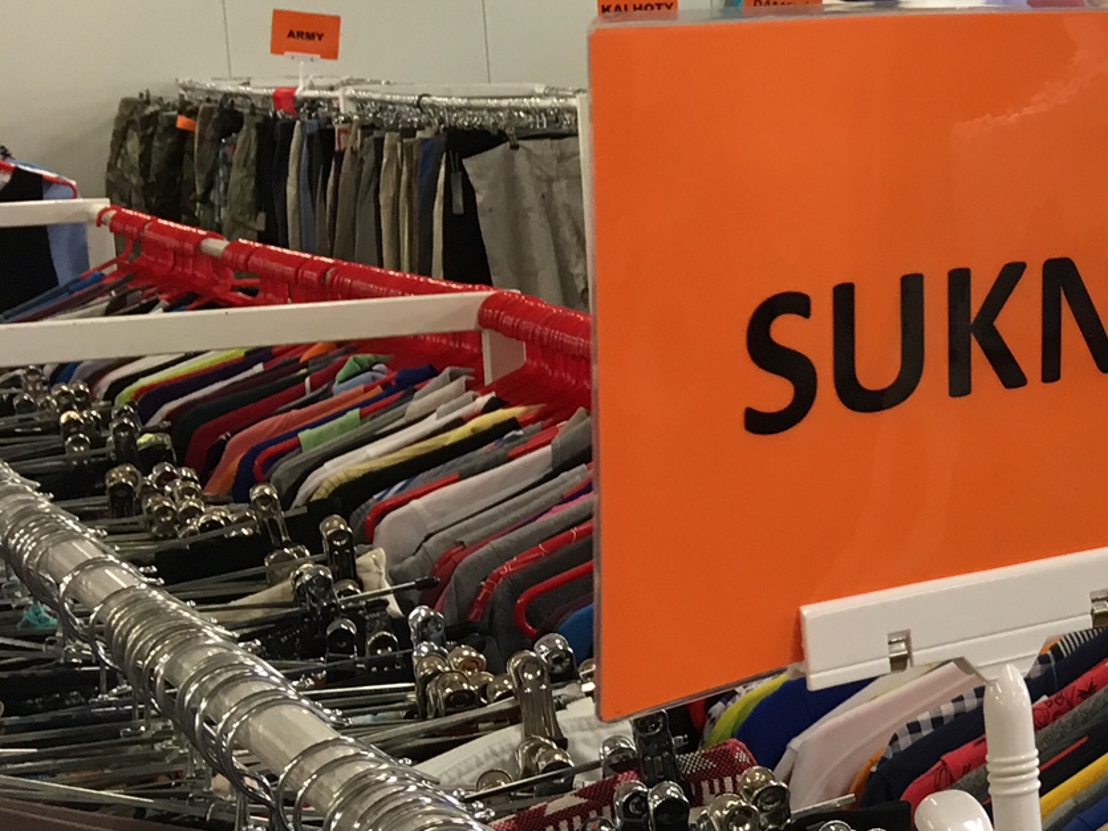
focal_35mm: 70
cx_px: 1335
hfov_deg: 25.0
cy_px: 423
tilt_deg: -10.5
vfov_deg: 21.0
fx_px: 2240
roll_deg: +0.6
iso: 80
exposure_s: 1/33
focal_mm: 4.15
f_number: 2.2
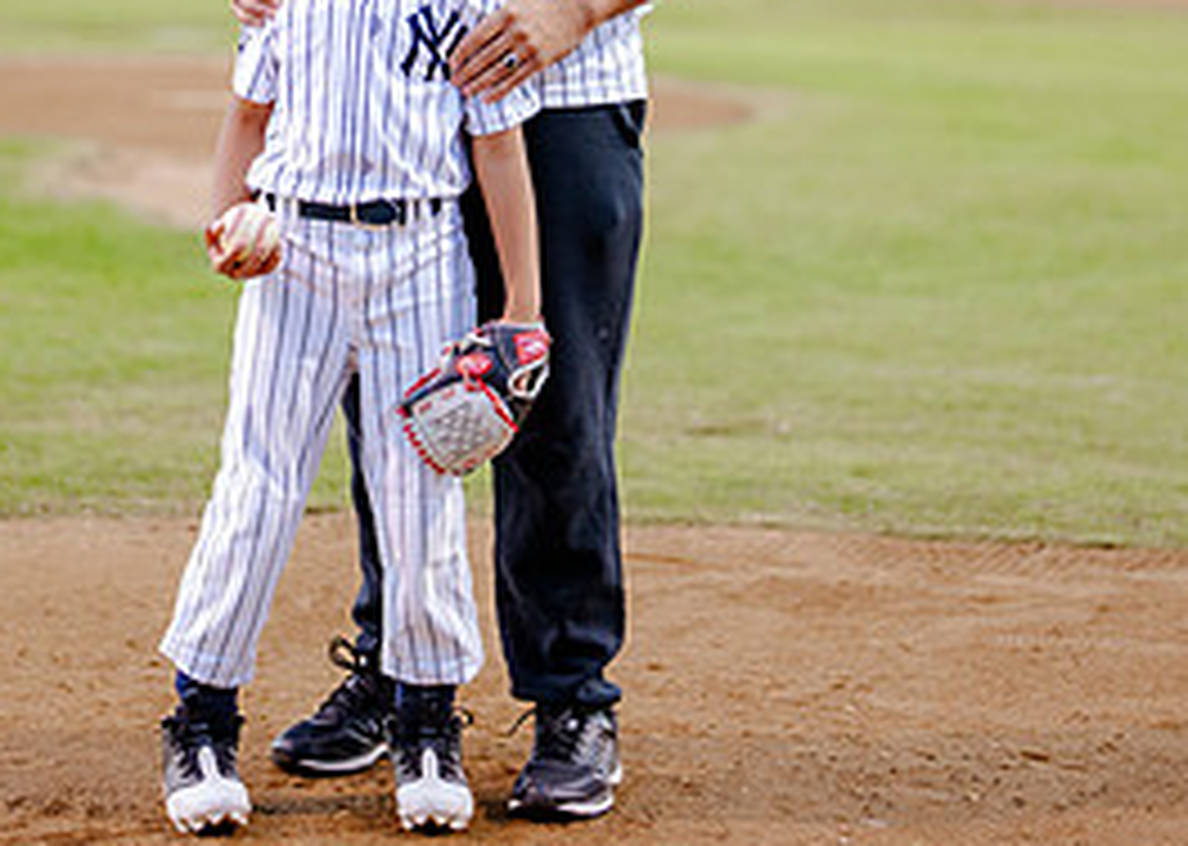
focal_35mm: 143
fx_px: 4820
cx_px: 514
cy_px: -2
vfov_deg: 10.0
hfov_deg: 14.0
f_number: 1.2
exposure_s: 1/500
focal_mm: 50
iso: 500
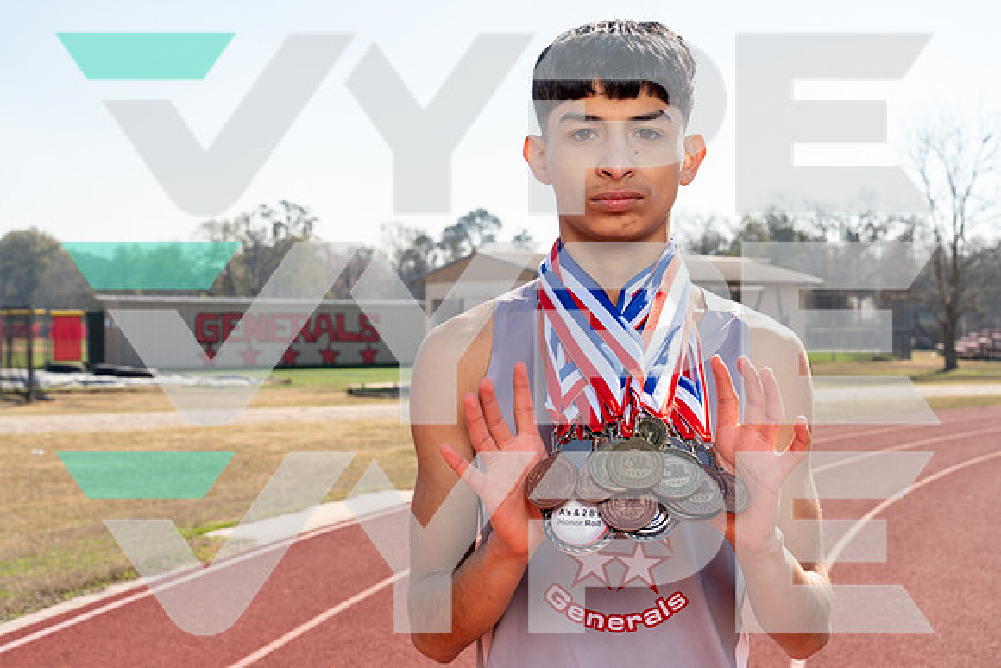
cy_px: 334
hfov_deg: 35.6
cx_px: 500
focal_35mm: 56
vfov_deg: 24.2
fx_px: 1557
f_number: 9
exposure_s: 1/200
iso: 125
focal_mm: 56
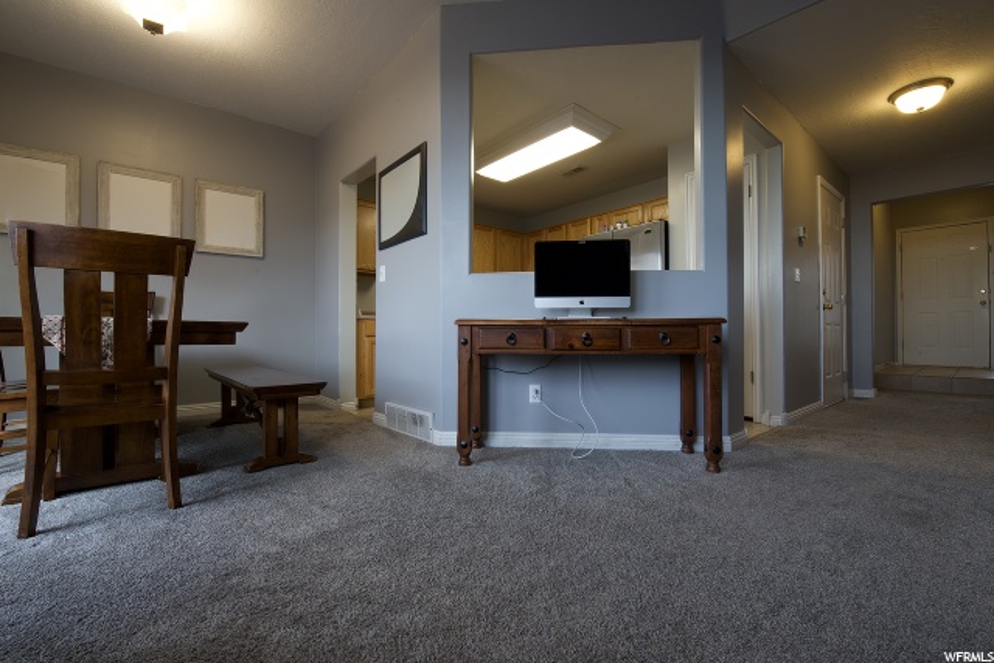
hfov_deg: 100.4
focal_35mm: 15
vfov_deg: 77.4
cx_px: 497
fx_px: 414
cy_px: 332
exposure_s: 1
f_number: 22
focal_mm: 15
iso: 200
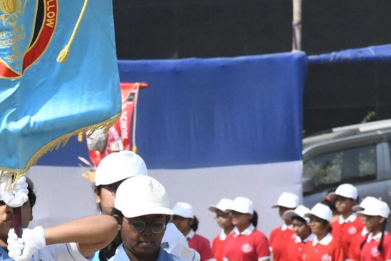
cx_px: -40
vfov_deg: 2.2
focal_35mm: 624
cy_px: 281
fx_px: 6775
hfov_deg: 3.3
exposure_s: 1/2000
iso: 1600
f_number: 11
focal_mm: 105
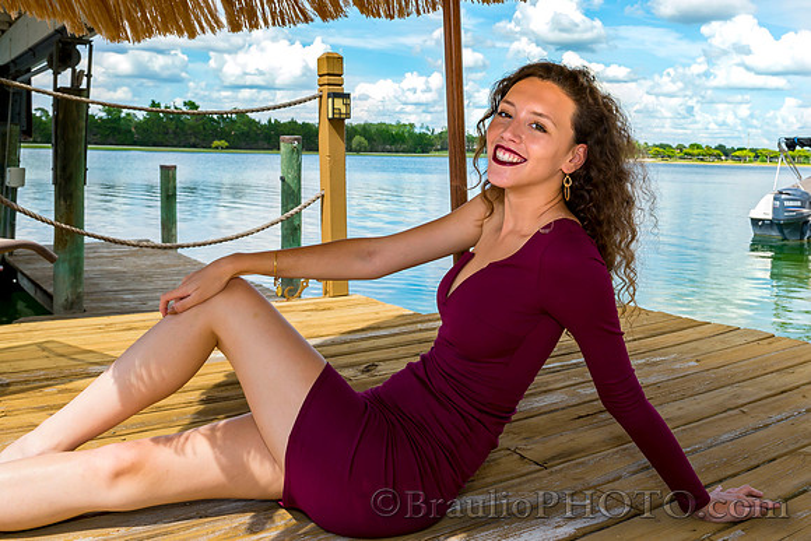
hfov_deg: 50.4
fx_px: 849
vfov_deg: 34.8
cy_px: 154
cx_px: 518
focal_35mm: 38
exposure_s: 1/200
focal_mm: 24
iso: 320
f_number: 10
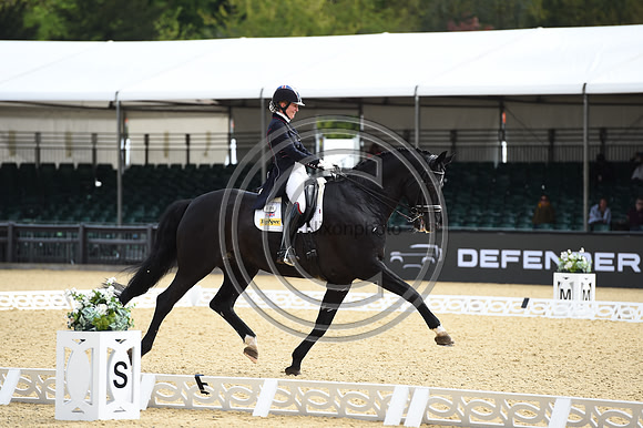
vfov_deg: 6.9
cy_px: 214
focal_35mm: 200
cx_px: 322
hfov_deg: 10.3
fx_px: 3570
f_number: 4.5
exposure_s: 1/1250
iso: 400
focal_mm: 200
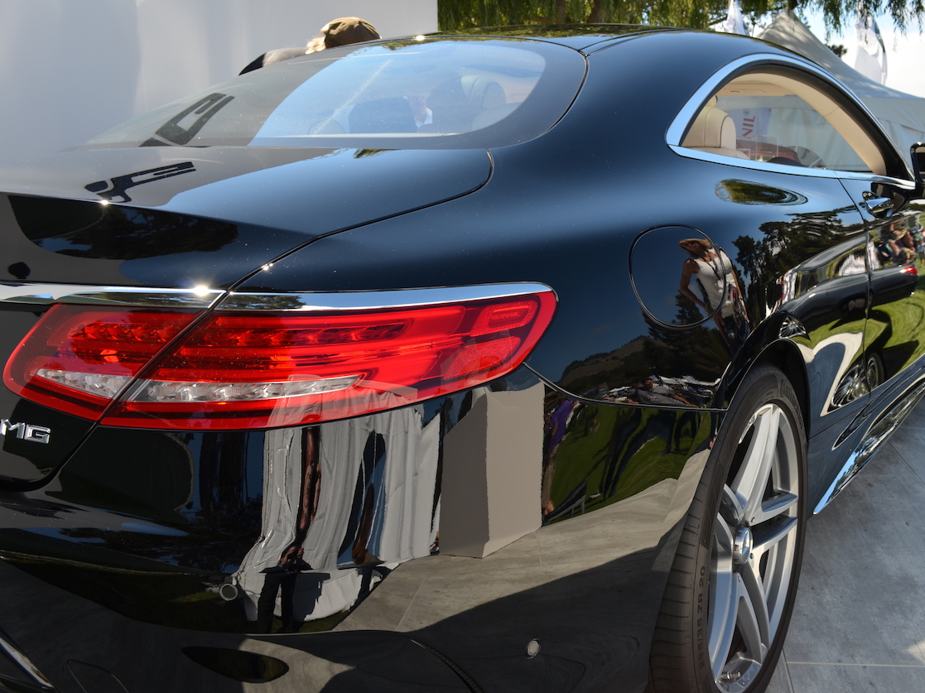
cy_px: 348
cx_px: 515
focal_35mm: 33
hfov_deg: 55.2
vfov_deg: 42.9
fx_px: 882
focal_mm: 20
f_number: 8
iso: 180
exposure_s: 1/250
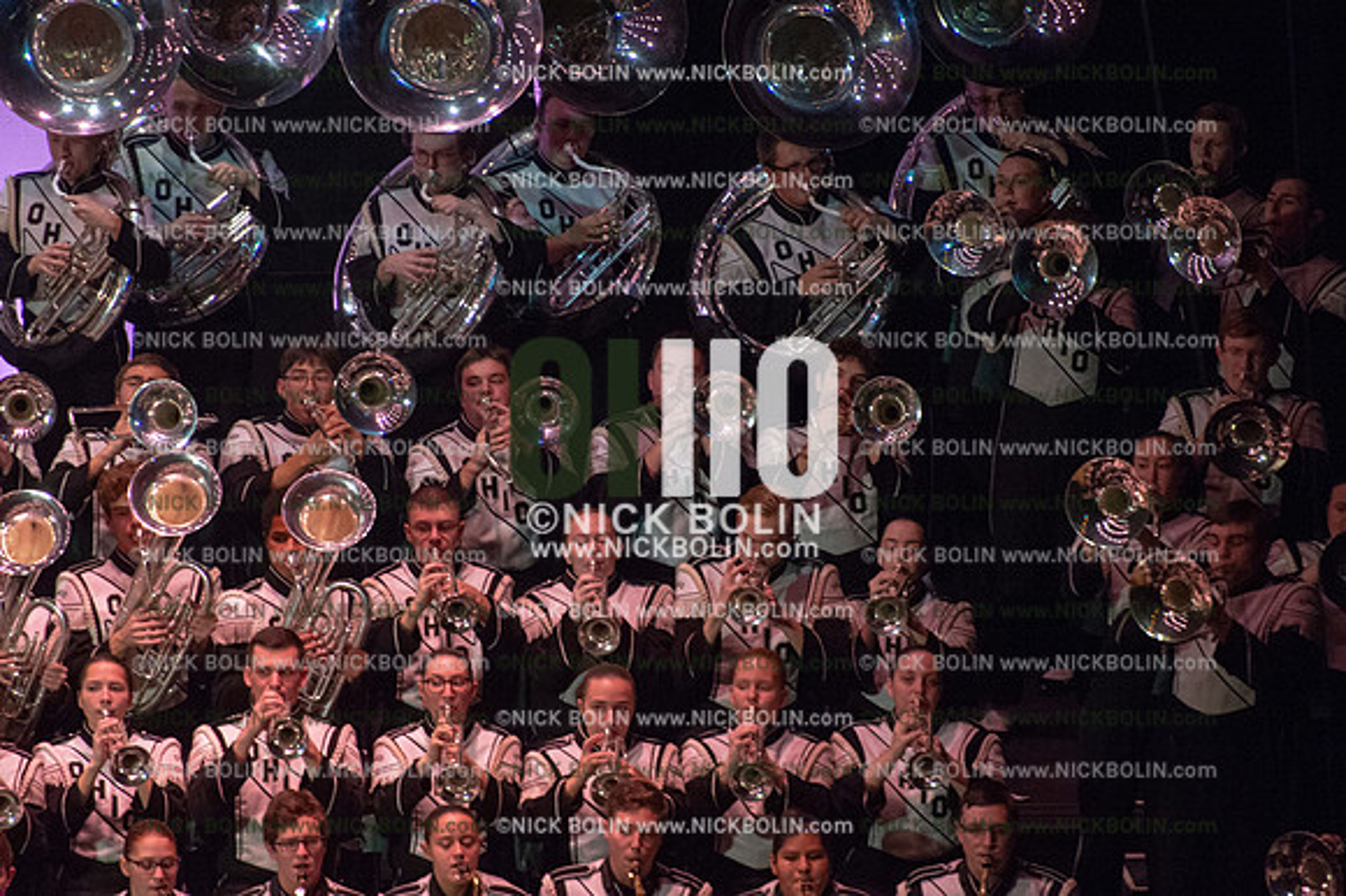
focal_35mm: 400
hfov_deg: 5.2
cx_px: 673
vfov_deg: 3.4
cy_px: 448
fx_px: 14946
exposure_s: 1/200
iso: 8000
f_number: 5.6
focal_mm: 400
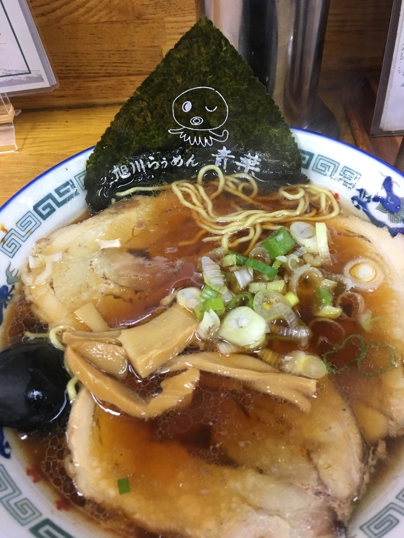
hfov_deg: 48.2
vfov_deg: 61.7
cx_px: 202
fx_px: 451
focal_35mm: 29
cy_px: 269
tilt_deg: -52.9
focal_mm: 4.15
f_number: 2.2
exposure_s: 1/30
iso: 125
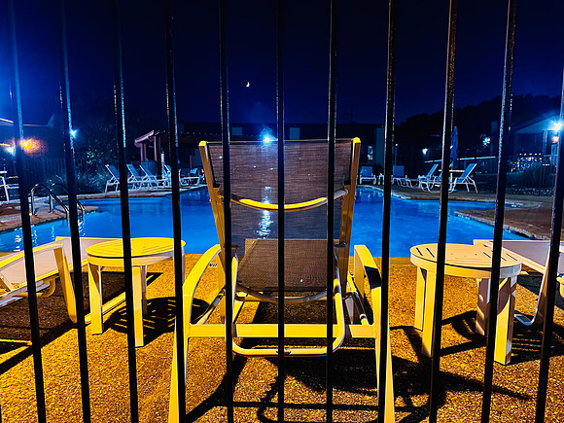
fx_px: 391
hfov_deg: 71.6
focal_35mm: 24
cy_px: 212
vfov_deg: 56.8
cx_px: 282
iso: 640
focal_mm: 6.86
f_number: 1.78
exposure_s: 1/40
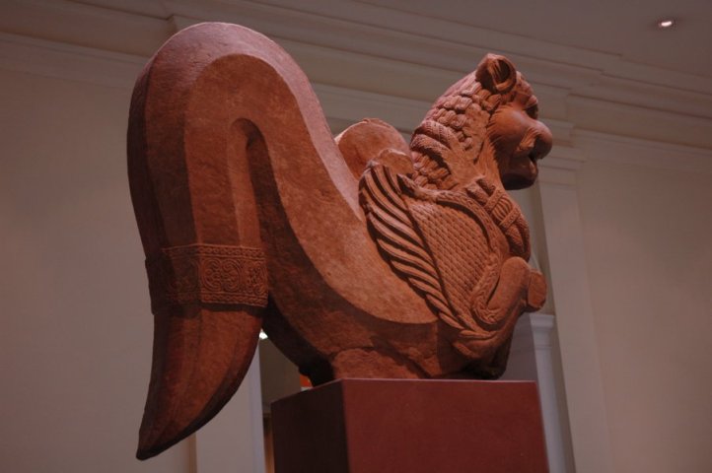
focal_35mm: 60
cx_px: 356
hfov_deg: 33.4
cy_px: 236
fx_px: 1186
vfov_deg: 22.6
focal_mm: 40
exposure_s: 1/15
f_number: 4.5
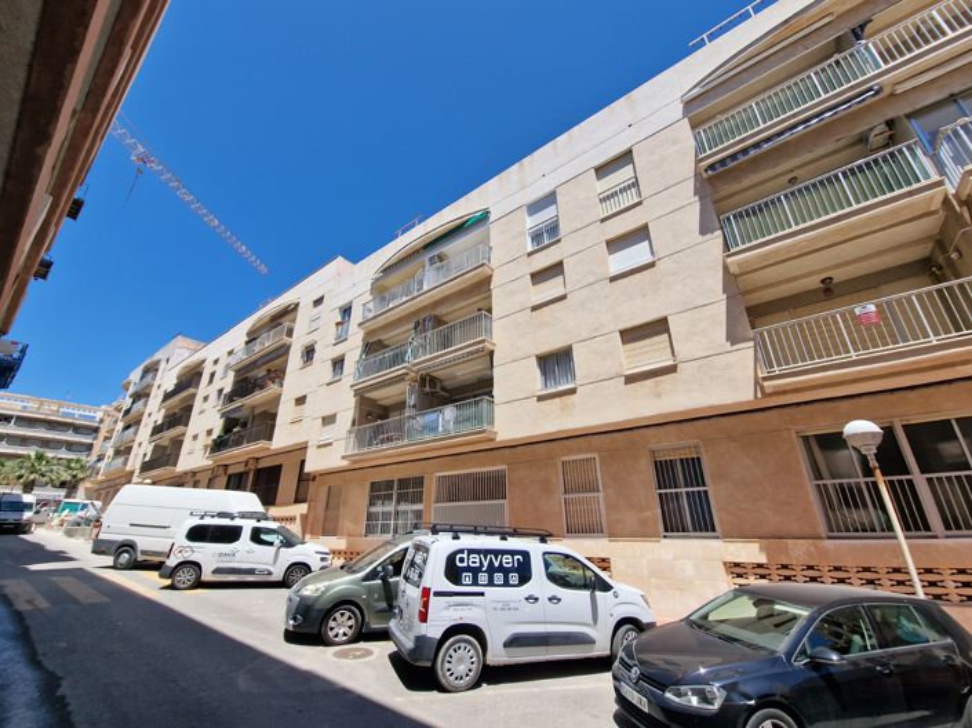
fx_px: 365
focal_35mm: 13
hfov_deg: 106.2
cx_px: 486
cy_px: 364
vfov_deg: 89.9
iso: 50
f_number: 2.2
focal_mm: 2.2
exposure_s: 1/2176
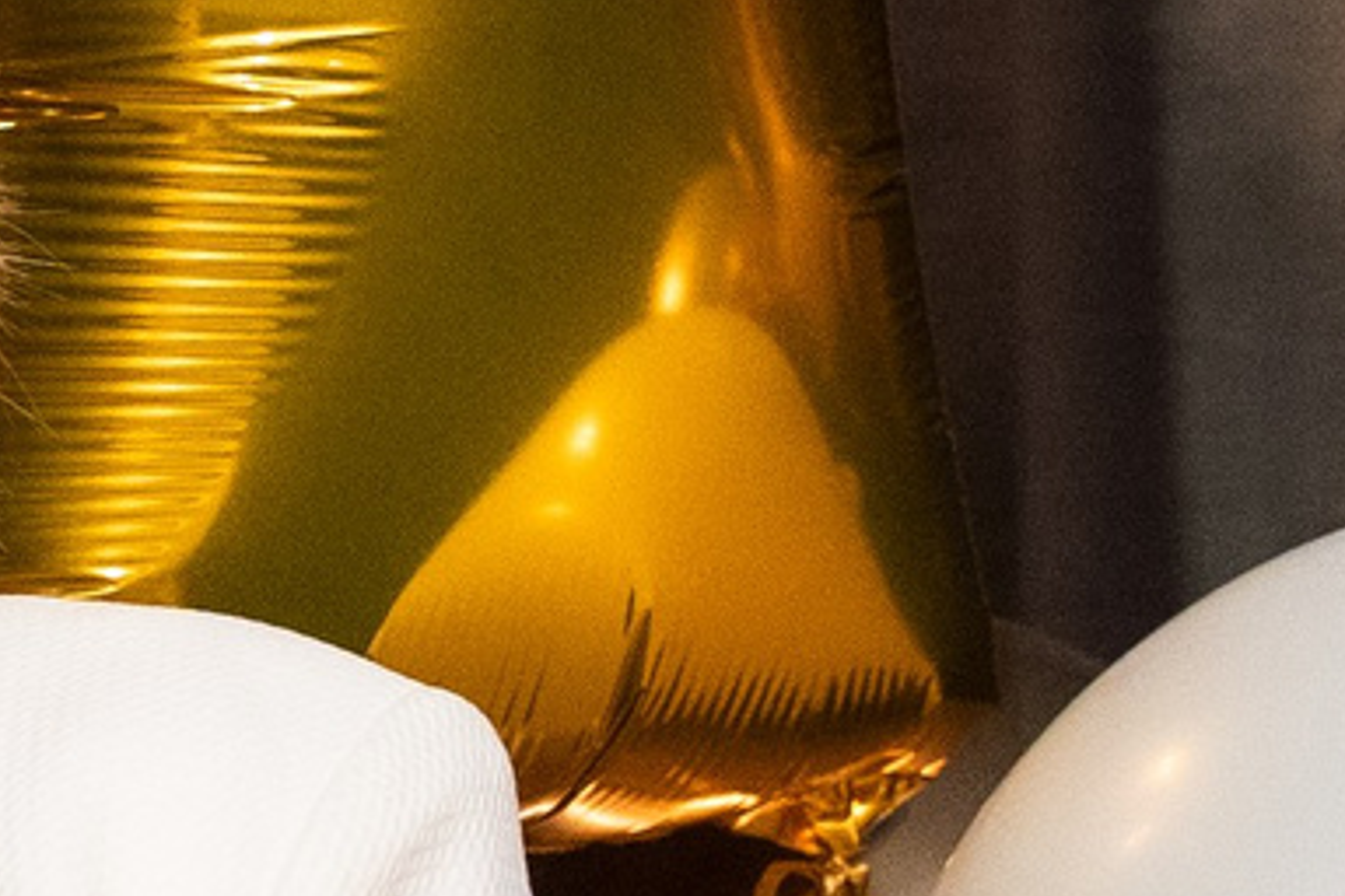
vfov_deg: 3.3
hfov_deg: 4.7
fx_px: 15466
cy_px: 849
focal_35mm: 414
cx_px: -3022
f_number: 4
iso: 1600
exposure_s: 1/160
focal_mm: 47.6
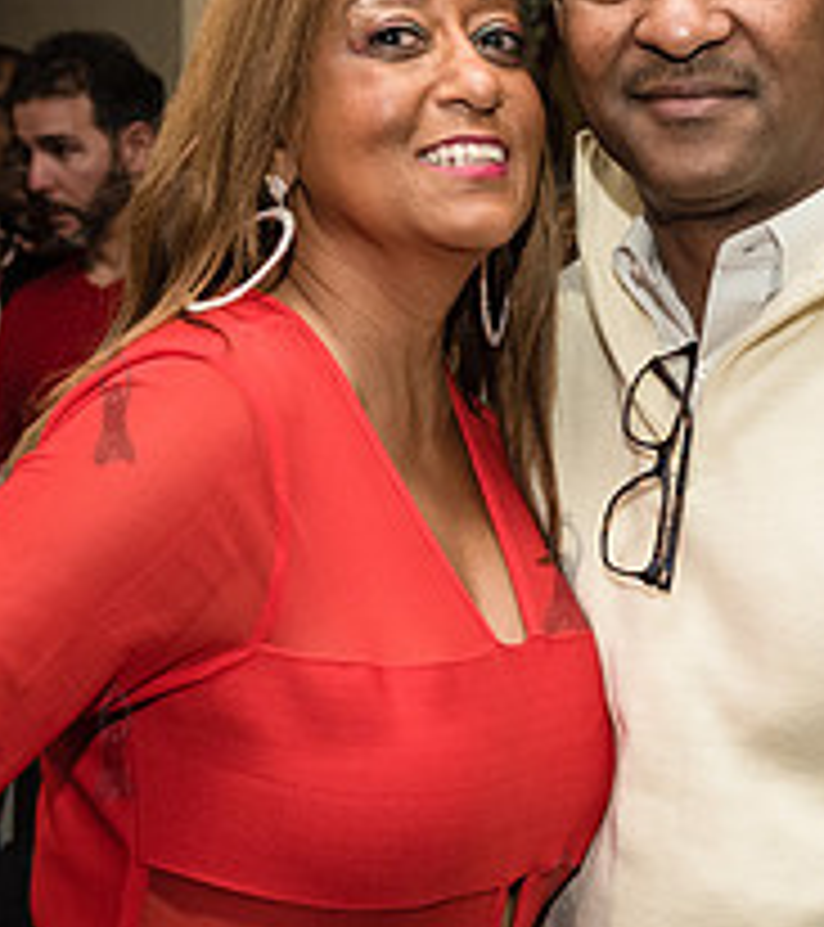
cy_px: 572
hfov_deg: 17.2
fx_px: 2695
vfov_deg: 19.5
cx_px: 692
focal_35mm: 94
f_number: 4.5
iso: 2000
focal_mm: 32
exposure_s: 1/160
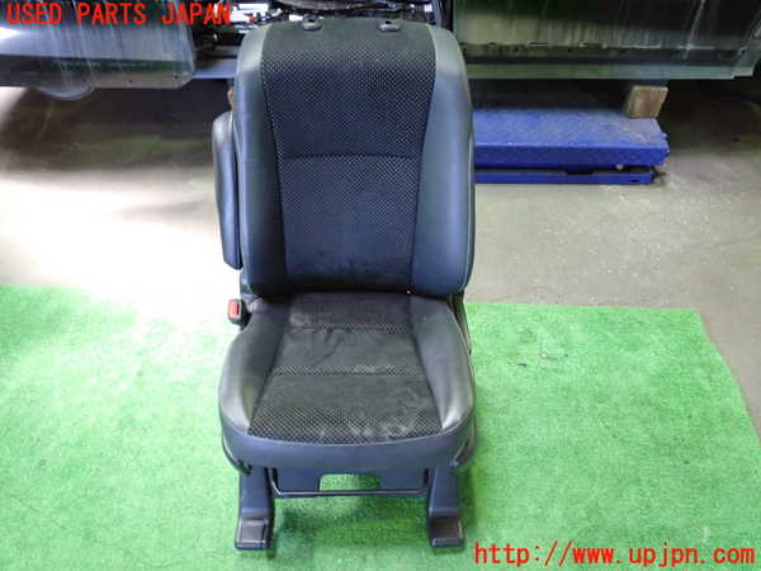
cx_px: 380
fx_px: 660
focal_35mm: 30
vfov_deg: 46.8
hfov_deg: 60.0
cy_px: 286
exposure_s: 1/30
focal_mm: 5.4
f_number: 2.3
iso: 640
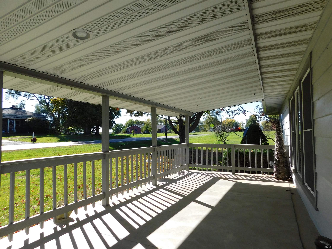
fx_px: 221
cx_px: 166
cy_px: 124
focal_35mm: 23
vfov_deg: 58.9
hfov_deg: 73.9
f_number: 3
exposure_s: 1/800
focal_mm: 4
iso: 125
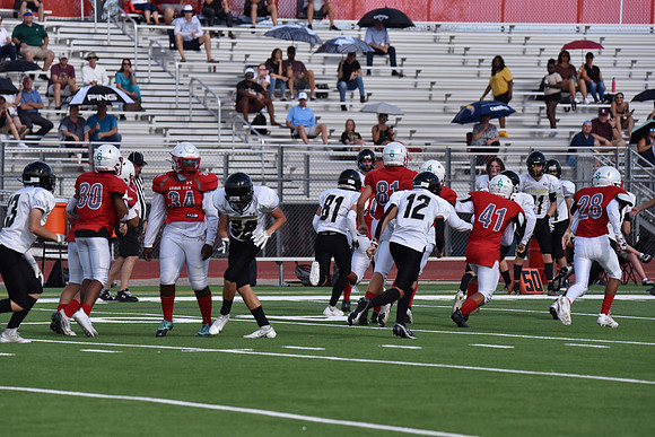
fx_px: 4731
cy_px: 218
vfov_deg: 5.3
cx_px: 328
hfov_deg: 7.9
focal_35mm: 260
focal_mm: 260
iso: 640
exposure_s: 1/3200
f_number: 5.6
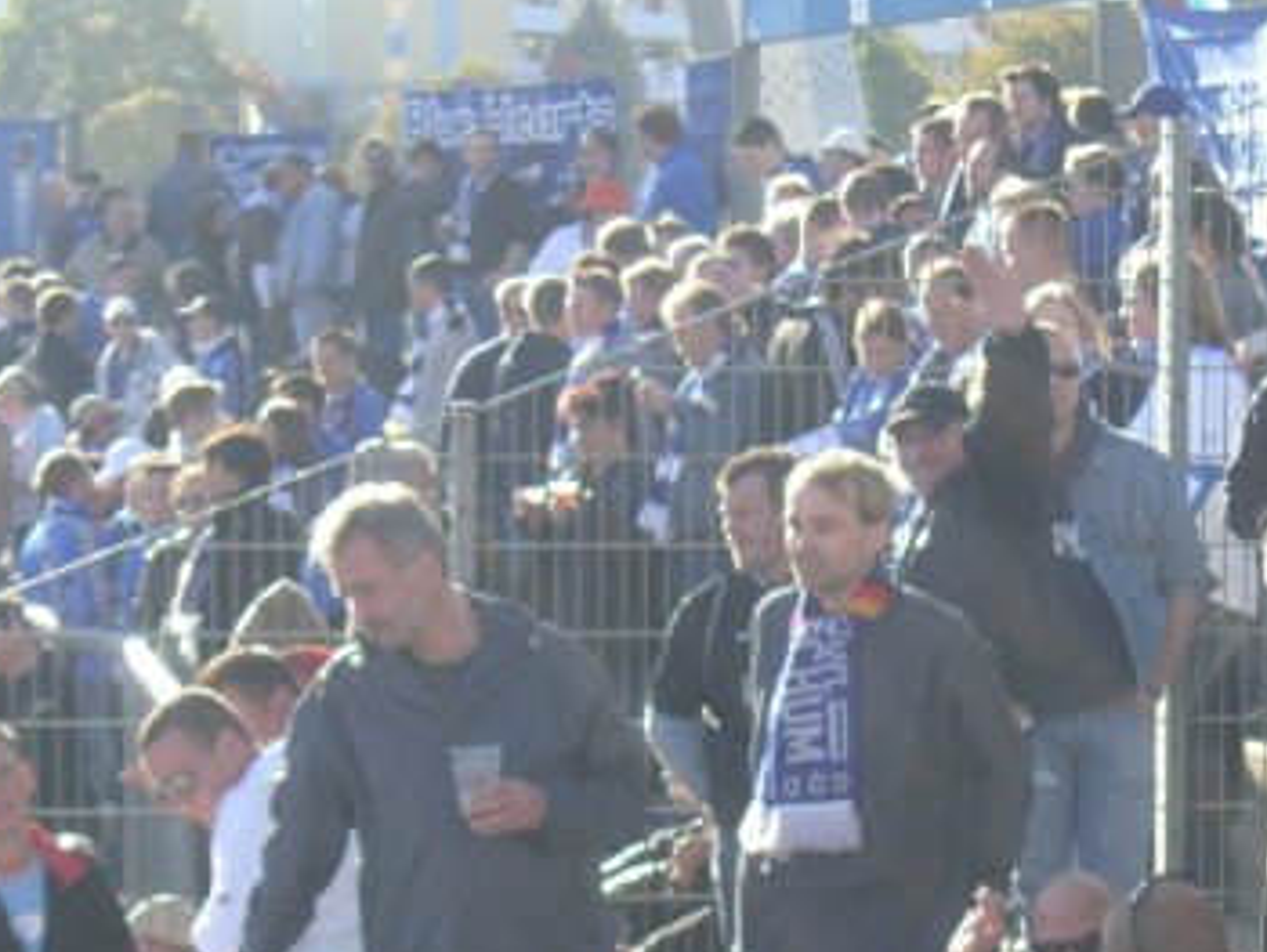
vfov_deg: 9.9
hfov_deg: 13.1
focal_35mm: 150
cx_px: 796
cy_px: 610
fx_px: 5494
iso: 50
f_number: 5
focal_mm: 17.1
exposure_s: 1/125
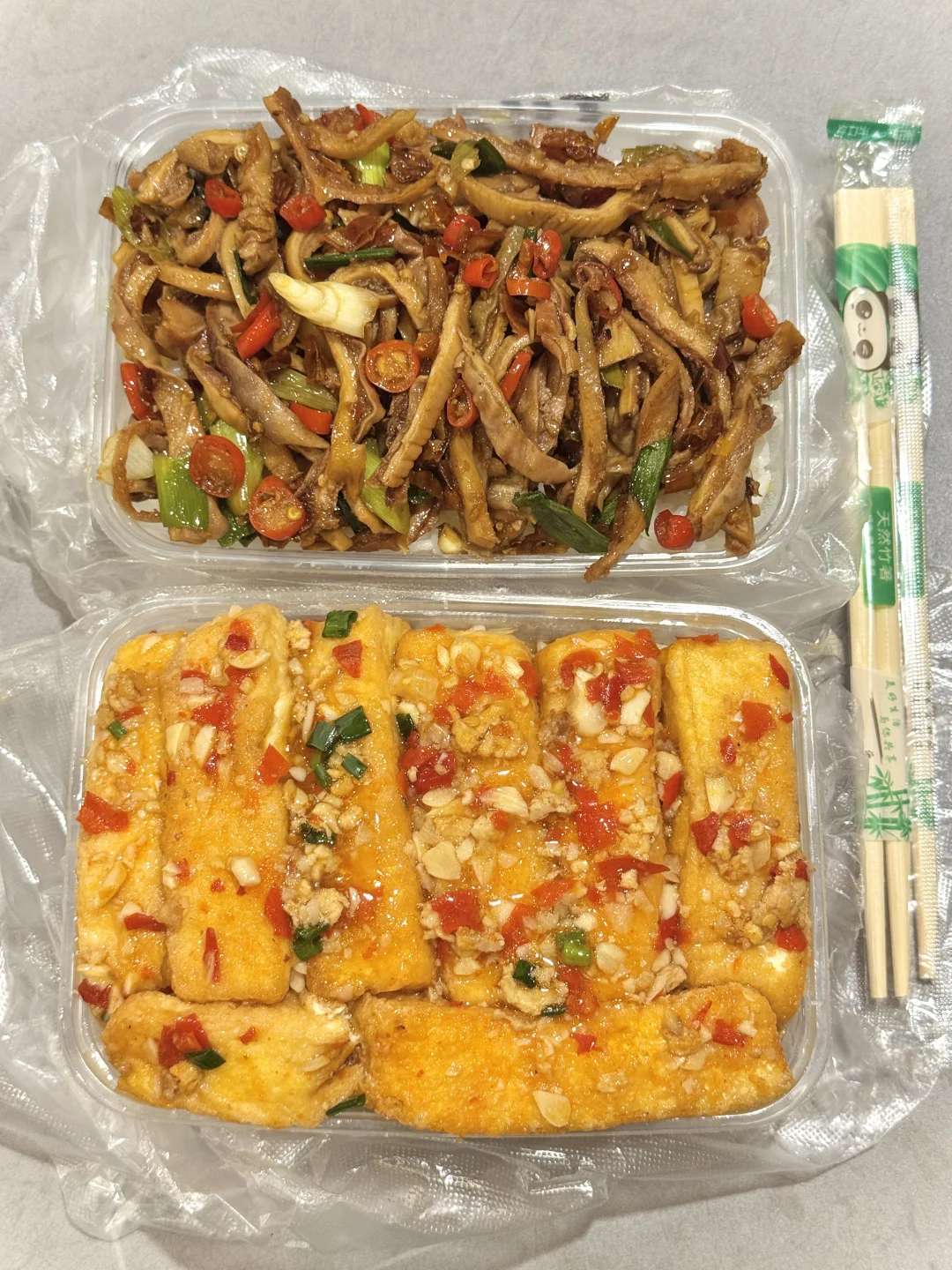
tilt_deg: -78.4
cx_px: 476
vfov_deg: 39.7
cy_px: 635
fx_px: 1760
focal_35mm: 48
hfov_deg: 30.3
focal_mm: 6.76
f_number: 1.78
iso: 125
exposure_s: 1/50
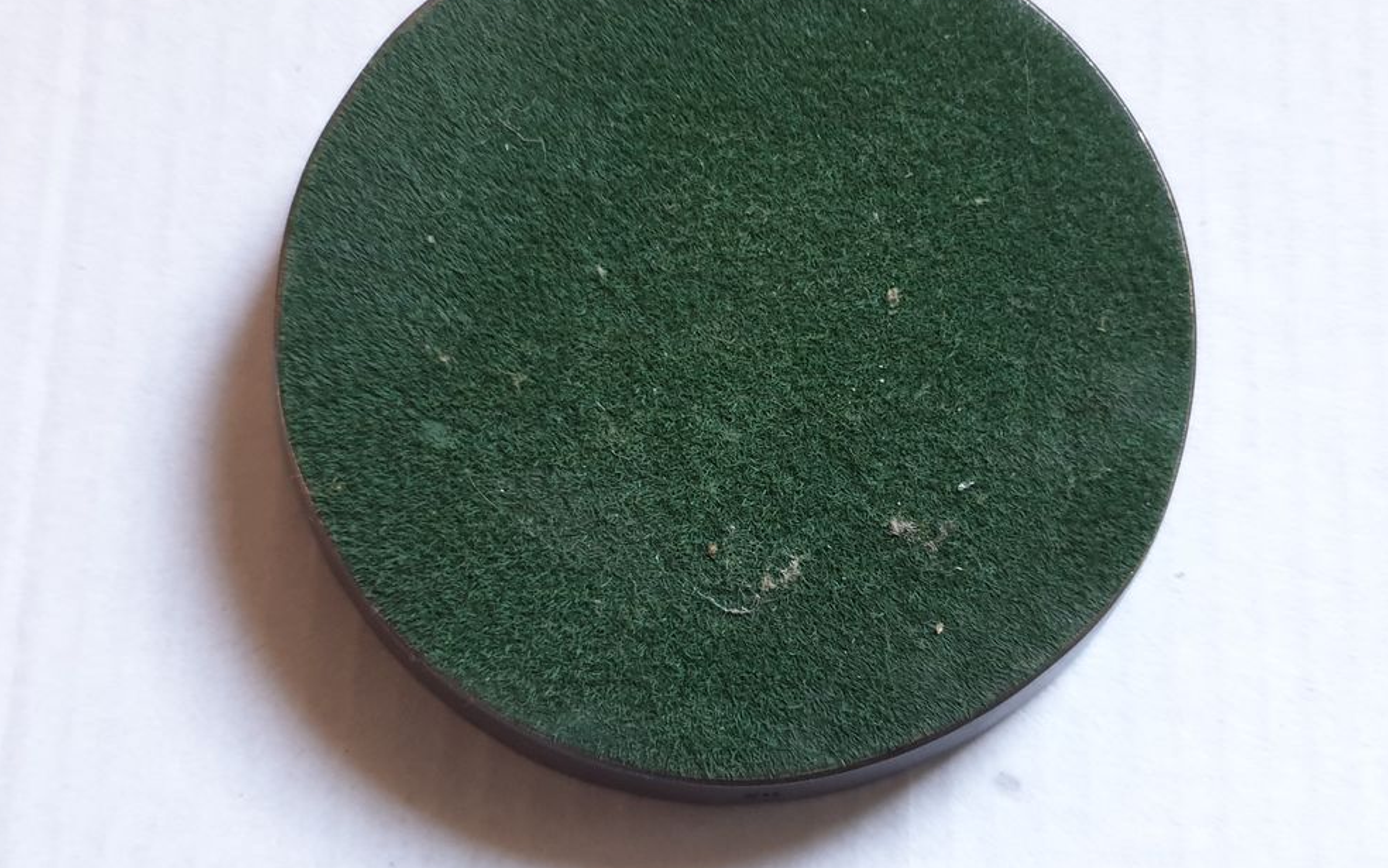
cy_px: 373
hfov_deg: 66.5
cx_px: 698
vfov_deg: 44.4
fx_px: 1059
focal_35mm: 28
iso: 250
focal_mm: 4.3
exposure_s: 1/40
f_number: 1.5
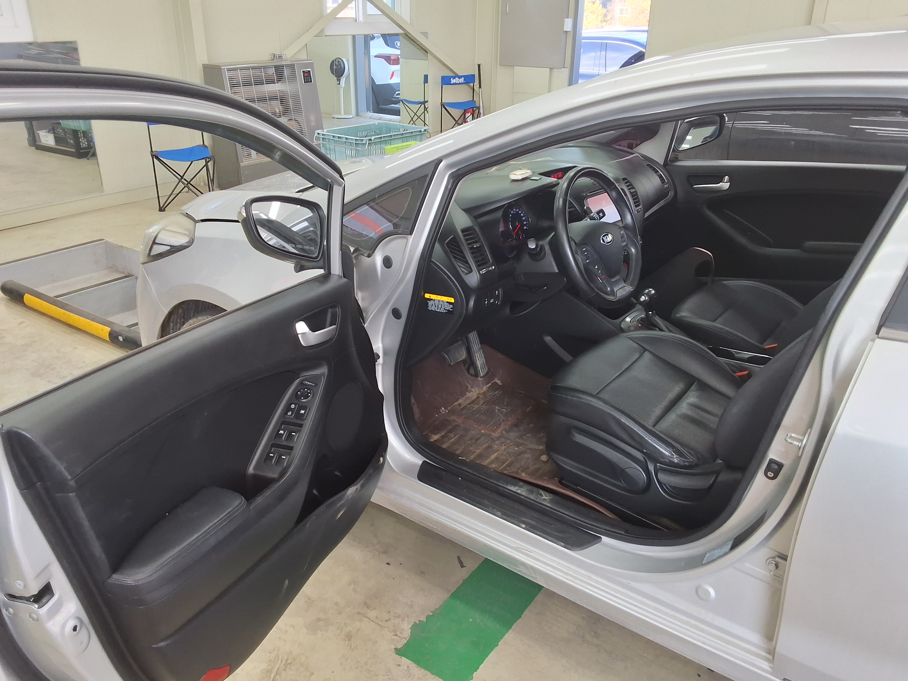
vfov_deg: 49.7
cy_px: 340
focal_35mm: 28
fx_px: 734
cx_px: 454
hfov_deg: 63.4
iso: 64
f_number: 1.9
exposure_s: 1/120
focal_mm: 2.91
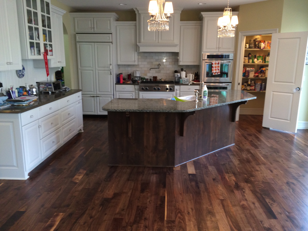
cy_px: 116
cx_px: 154
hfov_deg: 60.0
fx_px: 267
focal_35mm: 30
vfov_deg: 46.8
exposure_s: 1/30
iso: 125
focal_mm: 4.12
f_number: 2.2
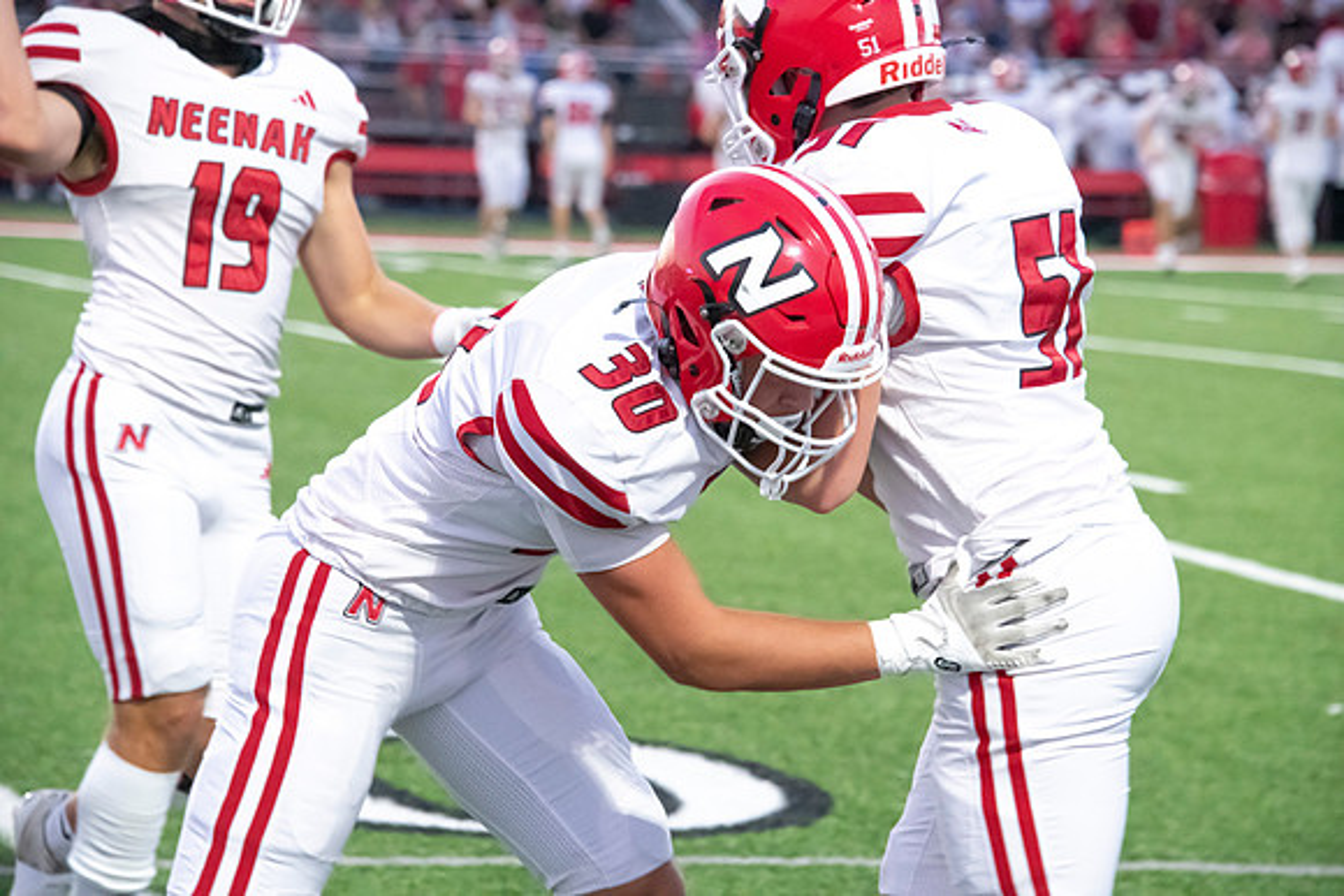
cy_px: 448
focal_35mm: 180
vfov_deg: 7.6
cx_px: 672
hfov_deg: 11.4
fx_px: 6721
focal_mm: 180
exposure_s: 1/320
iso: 10000
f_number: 7.1
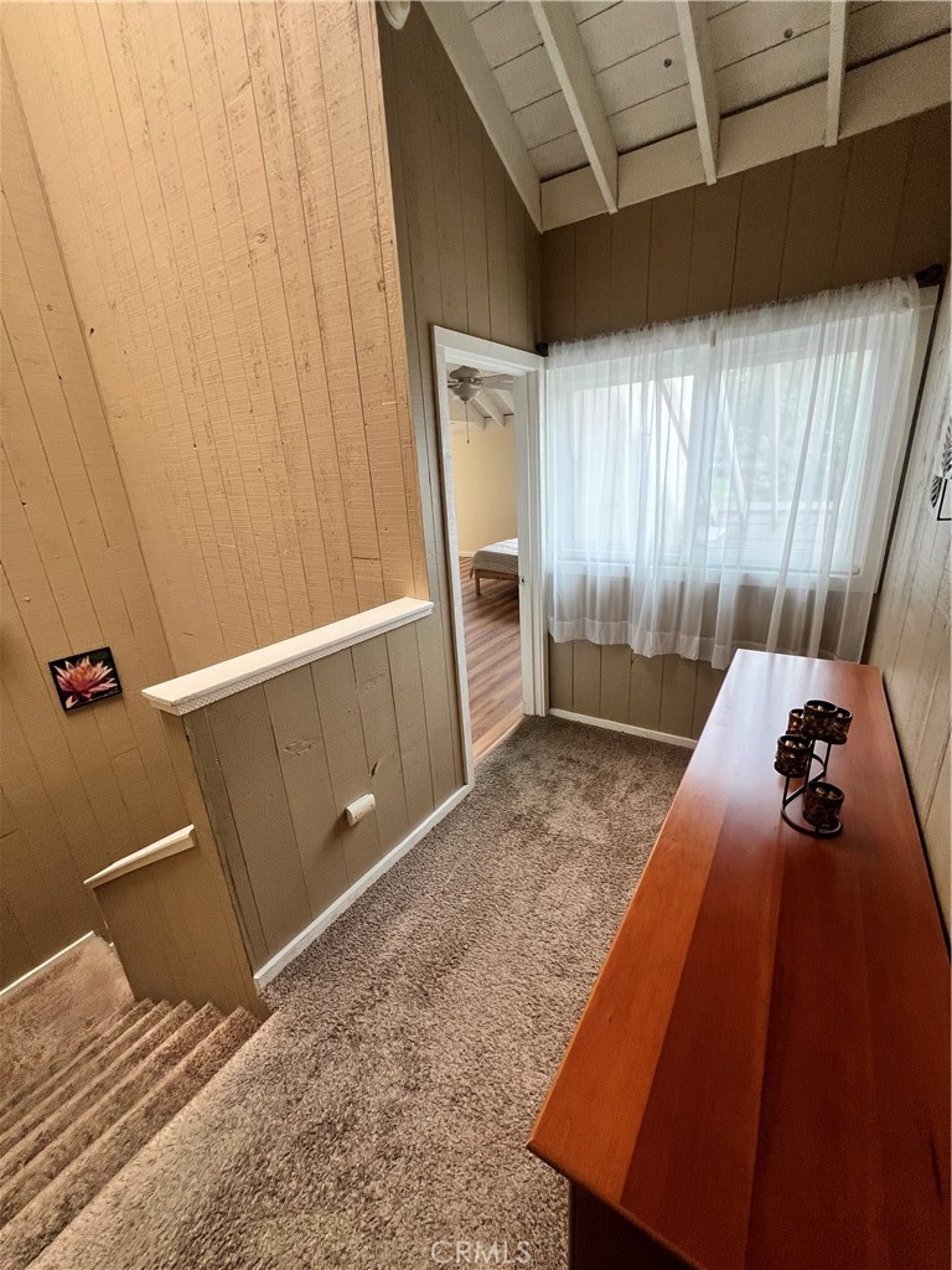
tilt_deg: -19.2
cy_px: 635
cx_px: 476
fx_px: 477
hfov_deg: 89.9
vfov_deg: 106.2
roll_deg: +3.3
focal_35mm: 13
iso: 200
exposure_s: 1/99
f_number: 1.8
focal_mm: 1.57
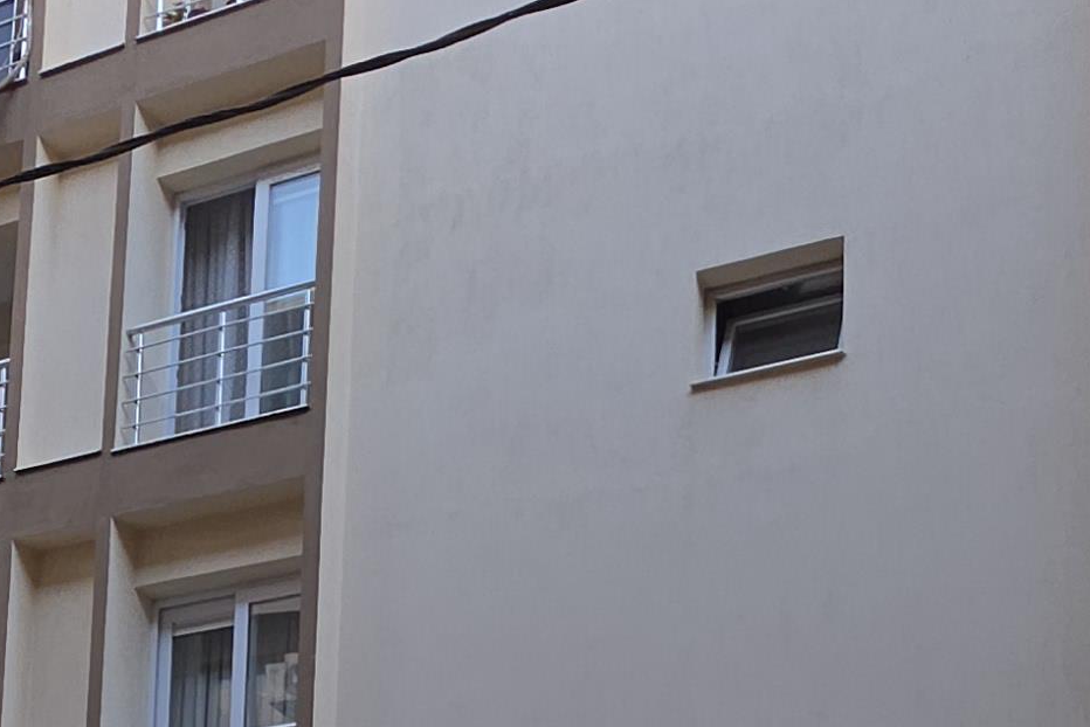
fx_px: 1757
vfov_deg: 19.1
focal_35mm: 58
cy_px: 1227
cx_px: 717
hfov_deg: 34.2
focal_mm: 2.2
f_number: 1.9
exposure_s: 1/350
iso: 20
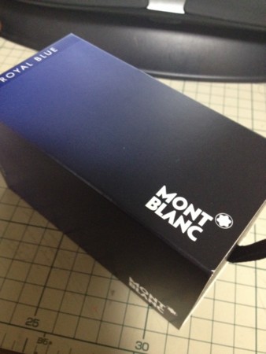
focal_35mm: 35
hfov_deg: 40.7
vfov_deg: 52.6
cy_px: 177
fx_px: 358
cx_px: 133
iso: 400
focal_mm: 4.28
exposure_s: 1/15
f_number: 2.4
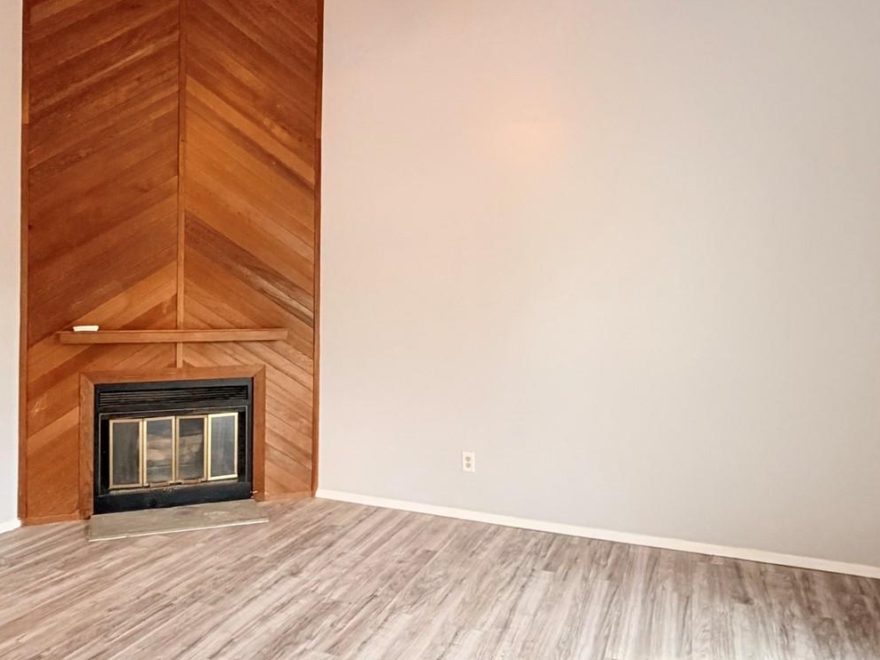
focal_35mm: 29
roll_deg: -0.4
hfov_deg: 61.4
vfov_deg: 48.0
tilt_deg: -0.2
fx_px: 737
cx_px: 376
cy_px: 276
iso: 320
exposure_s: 1/60
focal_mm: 2.22
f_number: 2.2
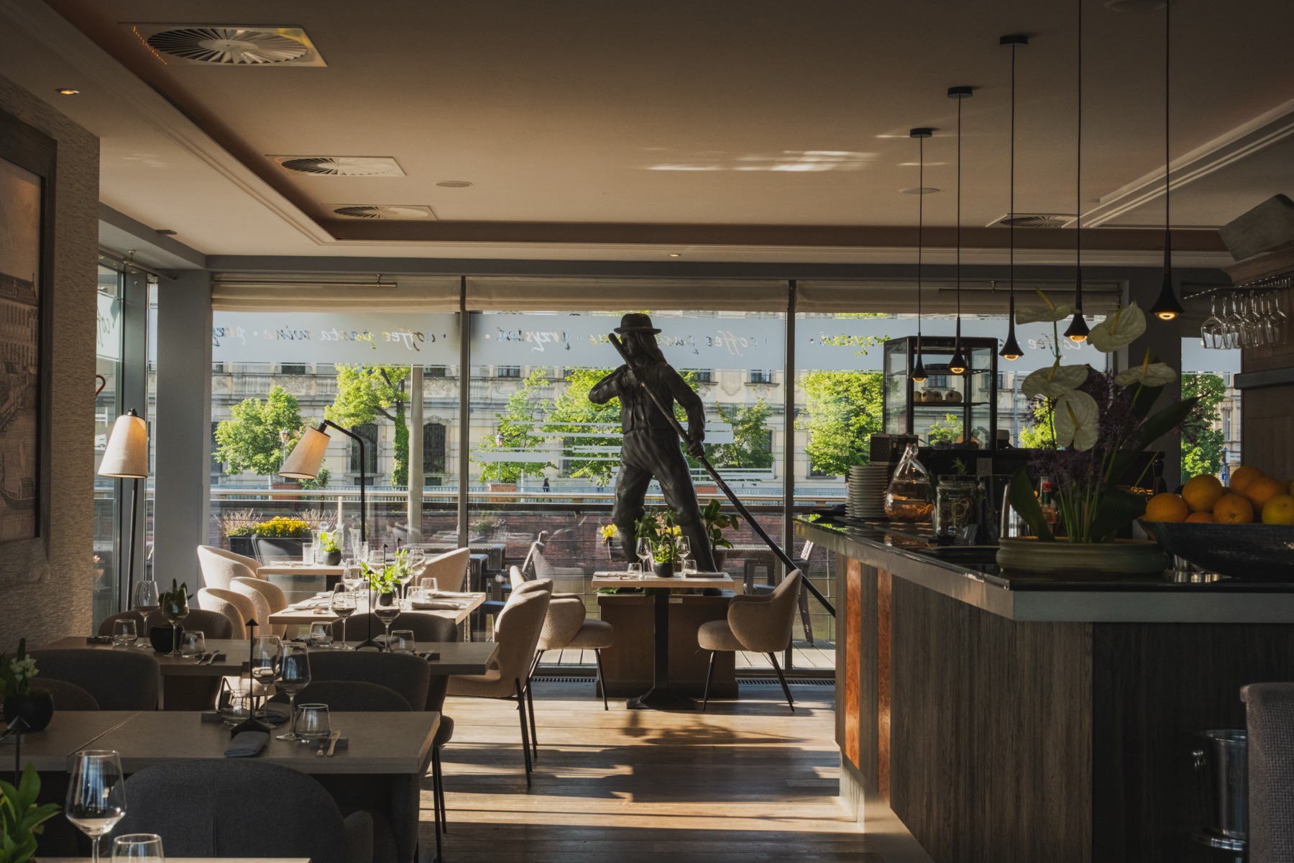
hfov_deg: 39.6
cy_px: 432
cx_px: 647
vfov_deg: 27.0
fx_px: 1797
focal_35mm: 50
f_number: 9
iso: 800
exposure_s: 1/250
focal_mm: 33
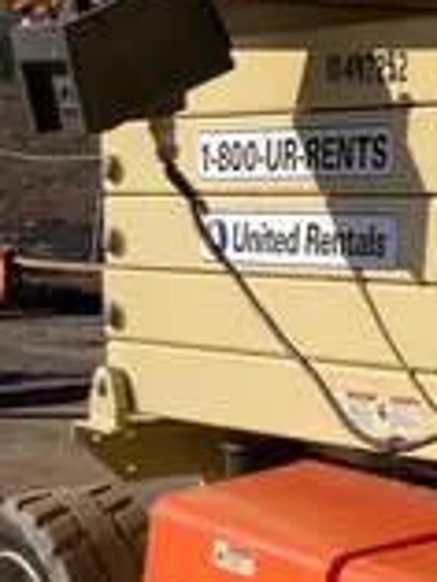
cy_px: 302
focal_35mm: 131
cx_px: 922
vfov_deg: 15.0
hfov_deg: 10.3
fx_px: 2202
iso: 20
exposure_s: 1/2315
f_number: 1.8
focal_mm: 3.99
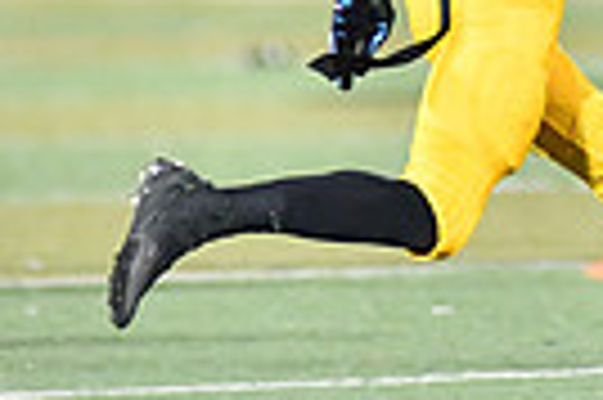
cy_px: -227
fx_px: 21748
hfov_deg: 1.6
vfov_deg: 1.1
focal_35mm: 1300
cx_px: 549
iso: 6400
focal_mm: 300
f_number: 2.8
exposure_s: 1/1000
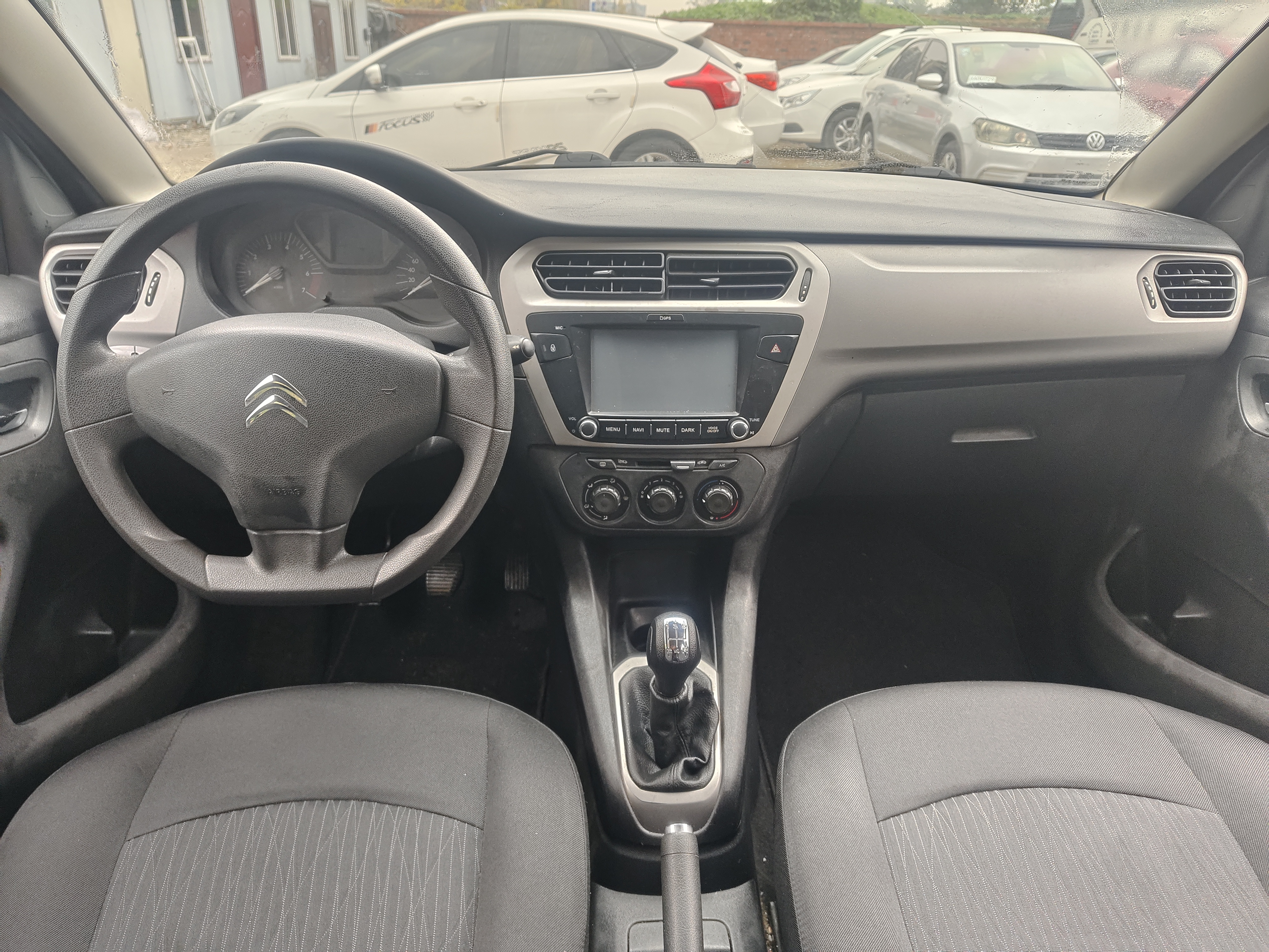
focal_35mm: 23
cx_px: 634
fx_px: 843
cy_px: 476
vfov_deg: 58.9
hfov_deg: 73.9
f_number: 1.88
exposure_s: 1/50
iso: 648
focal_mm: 5.56
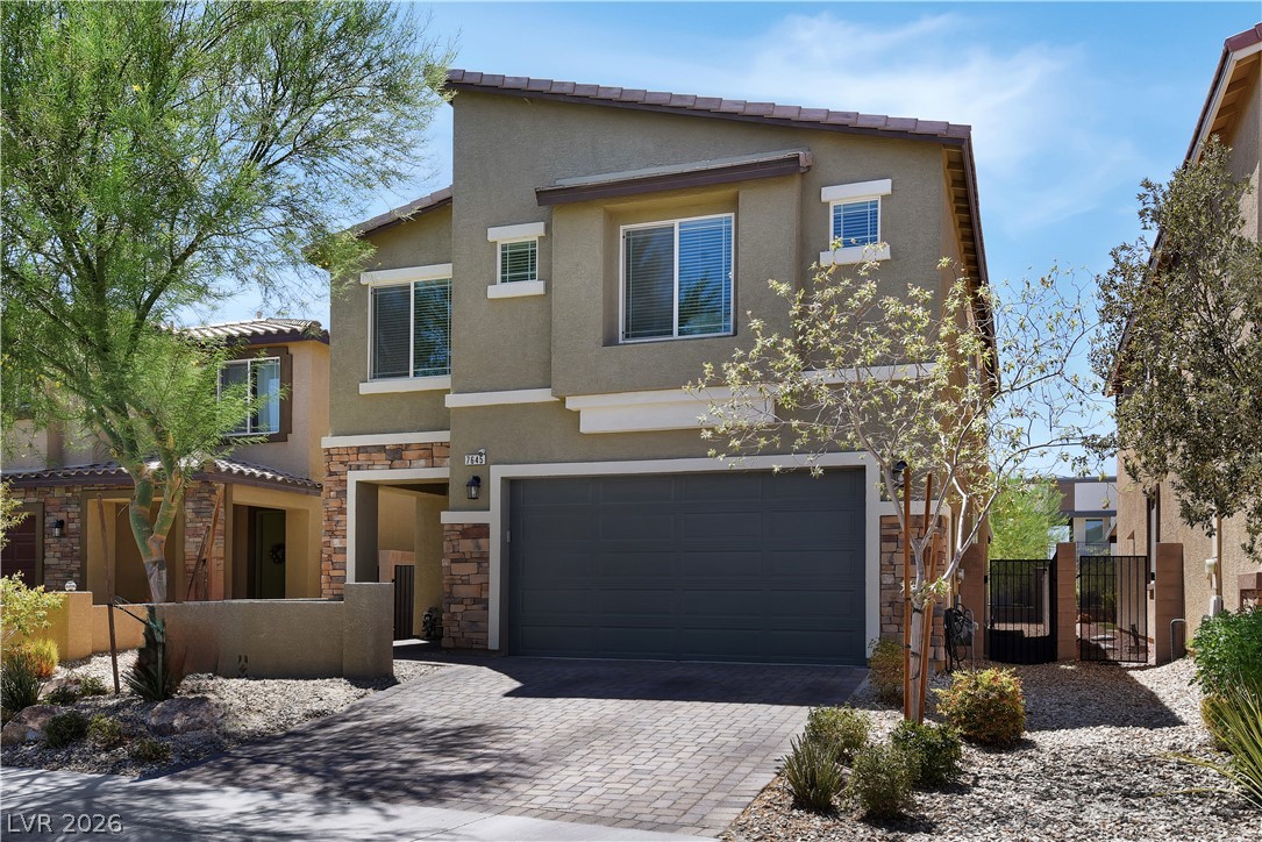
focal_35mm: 30
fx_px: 1052
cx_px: 631
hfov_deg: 61.9
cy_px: 421
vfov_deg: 43.6
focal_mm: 30
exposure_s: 1/60
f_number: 13
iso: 160
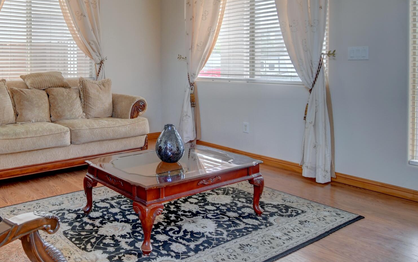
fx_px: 353
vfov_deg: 39.6
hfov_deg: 57.7
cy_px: 70
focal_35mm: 31
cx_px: 98
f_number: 4.5
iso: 400
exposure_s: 1/25
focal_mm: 10
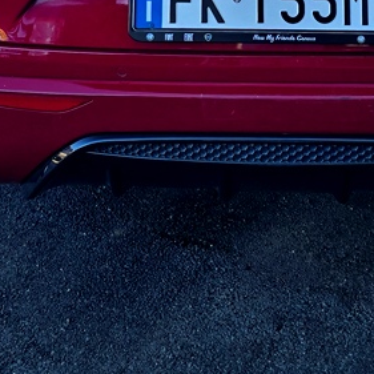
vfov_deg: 21.1
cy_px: -116
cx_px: 238
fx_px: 905
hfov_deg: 23.3
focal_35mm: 74
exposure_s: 1/289
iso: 12
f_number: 1.7
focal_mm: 6.3
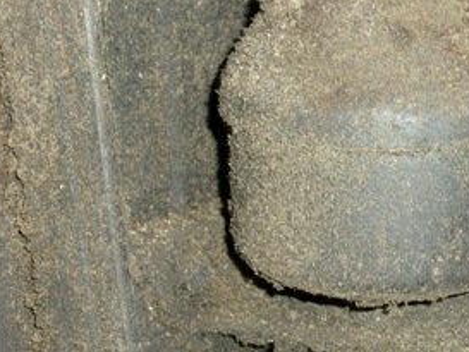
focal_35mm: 82
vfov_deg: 17.9
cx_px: 505
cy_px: 258
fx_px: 1111
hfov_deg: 22.6
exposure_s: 1/60
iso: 64
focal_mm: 6.3
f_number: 3.1
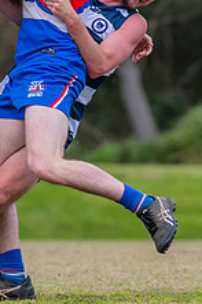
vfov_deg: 2.6
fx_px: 6625
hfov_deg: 1.7
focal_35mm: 786
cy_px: 84
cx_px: 45
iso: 800
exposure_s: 1/2000
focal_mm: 220
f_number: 5
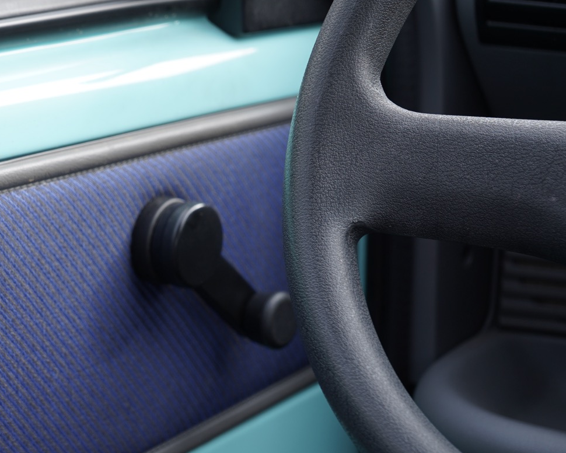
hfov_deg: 14.6
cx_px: 47
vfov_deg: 11.9
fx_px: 2178
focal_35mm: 130
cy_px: 311
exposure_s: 1/80
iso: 100
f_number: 5.6
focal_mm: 70
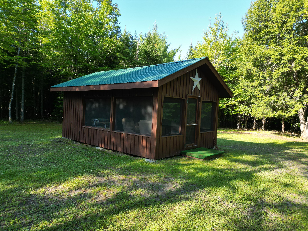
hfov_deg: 71.6
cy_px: 116
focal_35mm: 24
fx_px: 214
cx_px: 154
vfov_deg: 56.8
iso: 100
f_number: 1.7
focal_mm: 6.72
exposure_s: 1/640
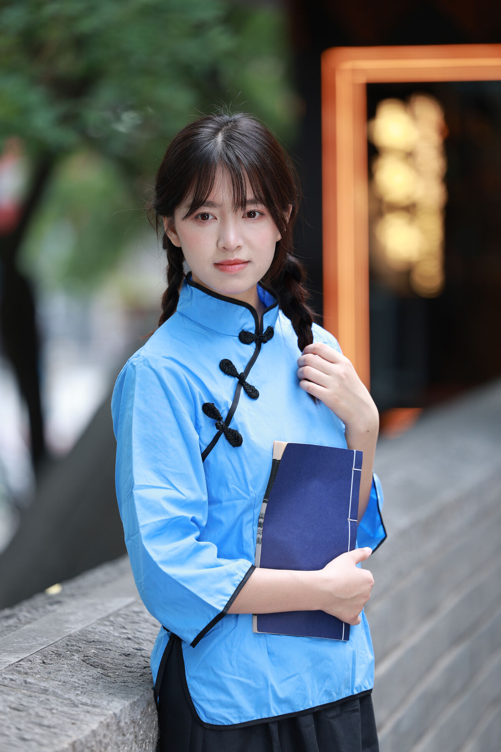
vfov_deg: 12.7
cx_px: 250
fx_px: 3381
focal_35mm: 162
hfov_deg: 8.5
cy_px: 376
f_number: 2.8
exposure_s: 1/200
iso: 100
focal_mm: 163
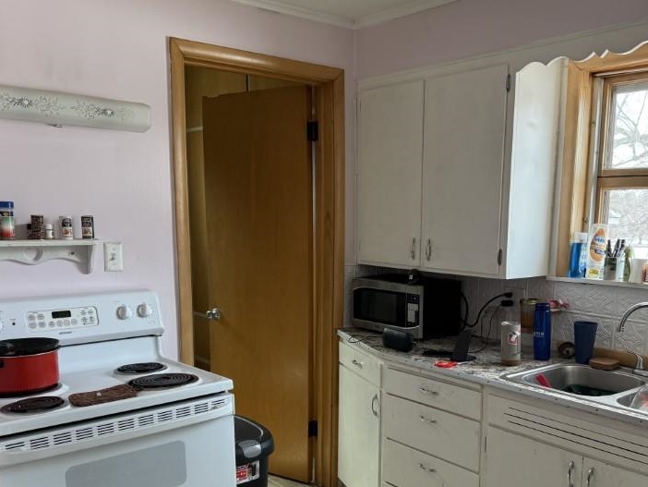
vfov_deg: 40.2
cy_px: 325
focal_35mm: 35
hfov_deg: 52.1
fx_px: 655
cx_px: 398
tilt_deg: -8.7
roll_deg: -1.3
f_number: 1.78
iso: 125
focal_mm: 6.76
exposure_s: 1/120
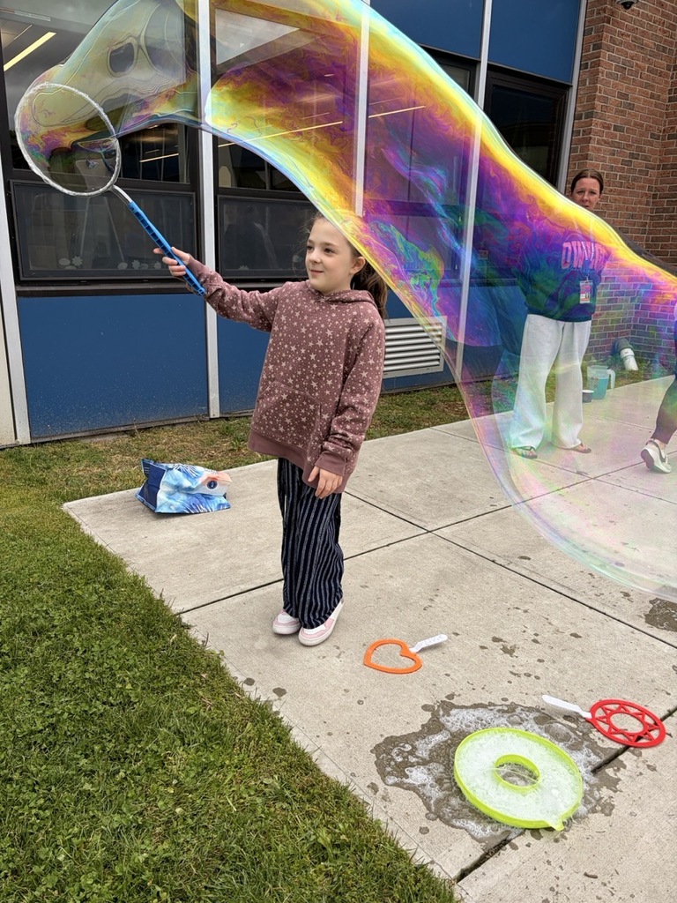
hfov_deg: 53.1
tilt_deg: -16.2
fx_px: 678
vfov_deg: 67.3
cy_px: 452
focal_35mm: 26
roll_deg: -1.4
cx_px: 338
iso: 50
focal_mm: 5.96
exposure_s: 1/1484
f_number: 1.6
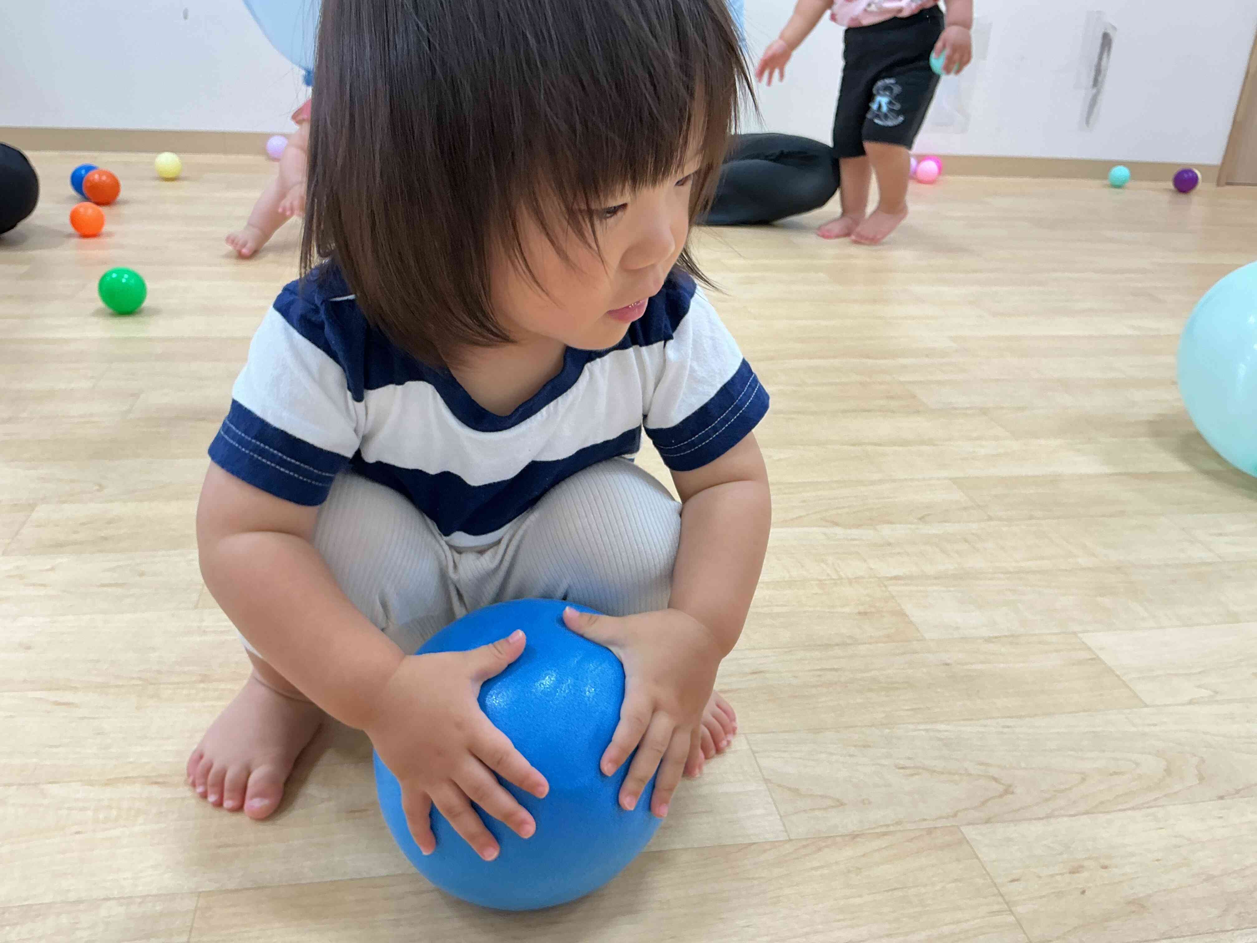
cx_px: 628
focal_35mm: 29
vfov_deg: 48.2
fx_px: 1053
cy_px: 472
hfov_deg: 61.7
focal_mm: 3
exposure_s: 1/60
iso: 40
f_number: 1.8
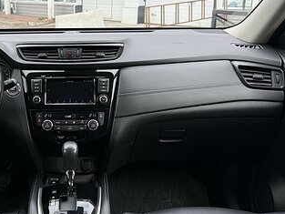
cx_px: 72
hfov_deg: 43.4
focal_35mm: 42
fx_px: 346
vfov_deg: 34.2
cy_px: 78
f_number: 1.78
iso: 80
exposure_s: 1/345
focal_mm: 6.76
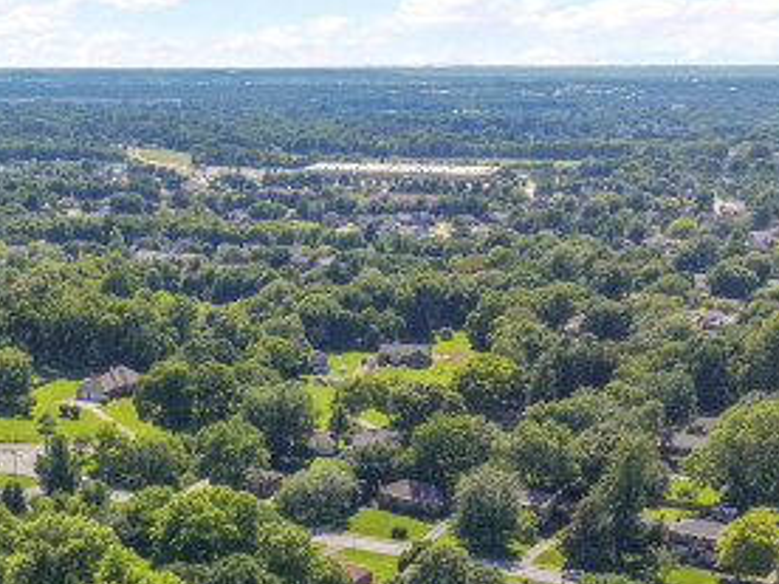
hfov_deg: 32.0
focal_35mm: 58
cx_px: 114
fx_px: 1305
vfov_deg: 23.4
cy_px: 674
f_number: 1.8
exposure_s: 1/3200
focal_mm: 8.67
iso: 290
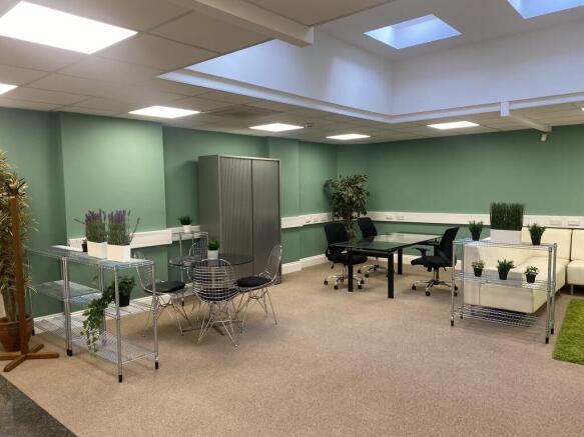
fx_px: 439
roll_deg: +1.0
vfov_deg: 53.0
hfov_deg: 67.3
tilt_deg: -3.9
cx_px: 292
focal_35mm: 26
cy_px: 218
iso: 80
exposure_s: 1/100
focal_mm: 4.25
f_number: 1.8
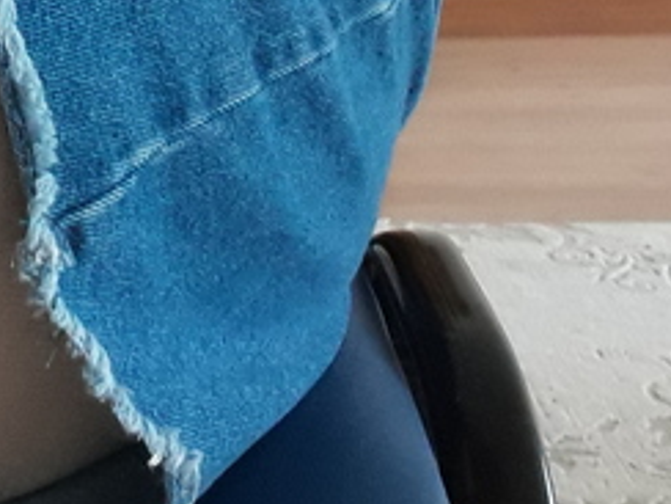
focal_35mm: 85
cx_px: -58
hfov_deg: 21.9
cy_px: -88
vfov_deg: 16.7
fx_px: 1648
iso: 250
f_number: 1.9
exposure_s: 1/50
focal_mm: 2.2
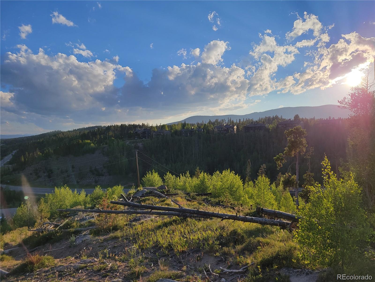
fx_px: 282
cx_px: 188
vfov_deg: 53.1
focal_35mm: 26
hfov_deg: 67.3
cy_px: 141
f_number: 1.8
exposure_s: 1/2180
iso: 40
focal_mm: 5.4
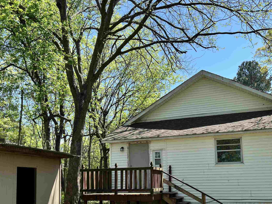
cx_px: 141
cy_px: 146
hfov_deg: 49.0
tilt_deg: +5.9
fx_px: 299
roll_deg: +1.1
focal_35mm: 38
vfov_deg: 37.0
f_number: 1.5
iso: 50
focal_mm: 5.7
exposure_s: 1/1511
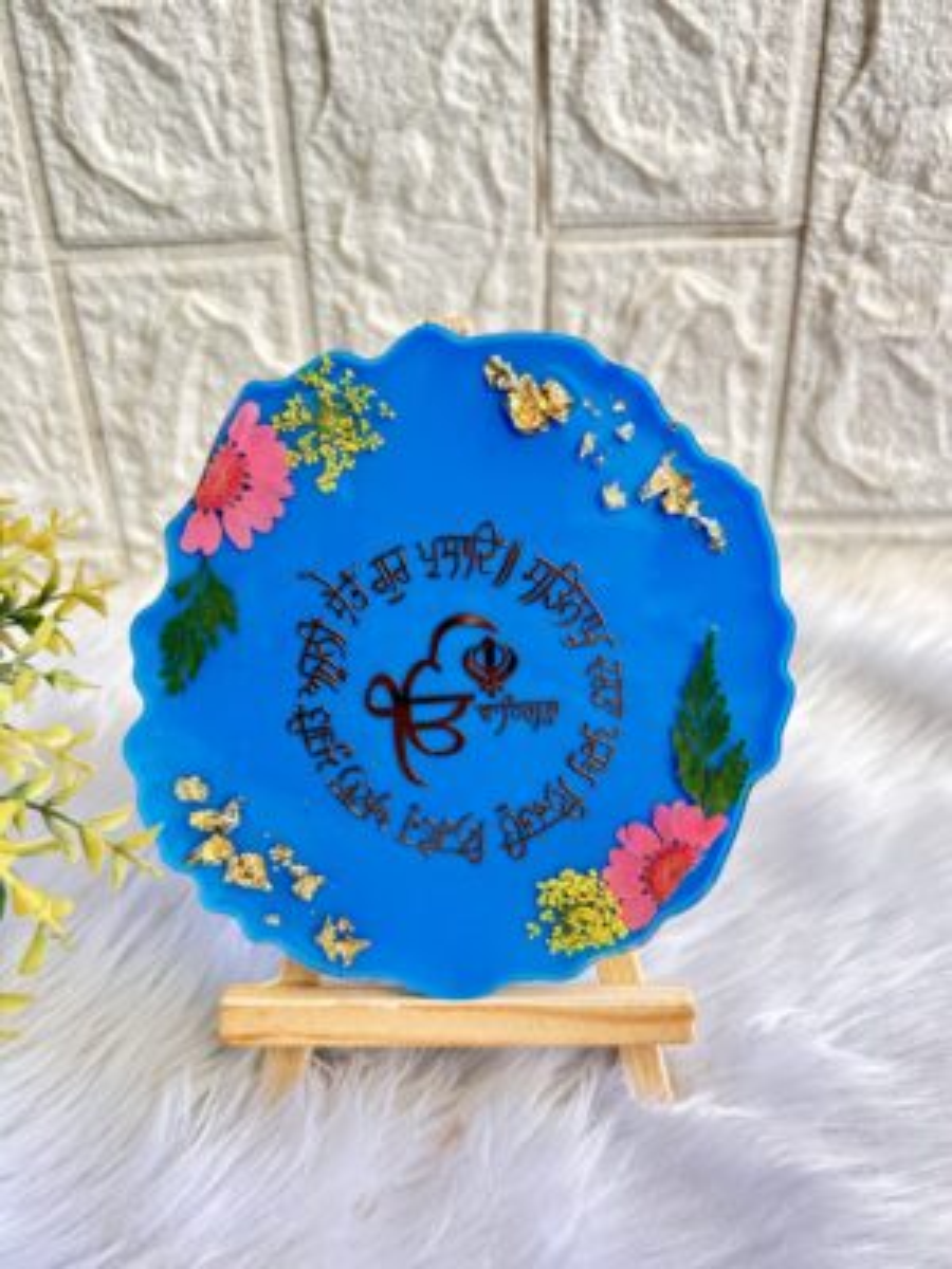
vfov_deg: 67.3
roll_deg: +2.6
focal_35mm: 26
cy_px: 634
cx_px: 476
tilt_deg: -36.1
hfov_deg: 53.1
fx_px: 953
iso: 250
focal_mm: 5.7
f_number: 1.5
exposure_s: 1/50
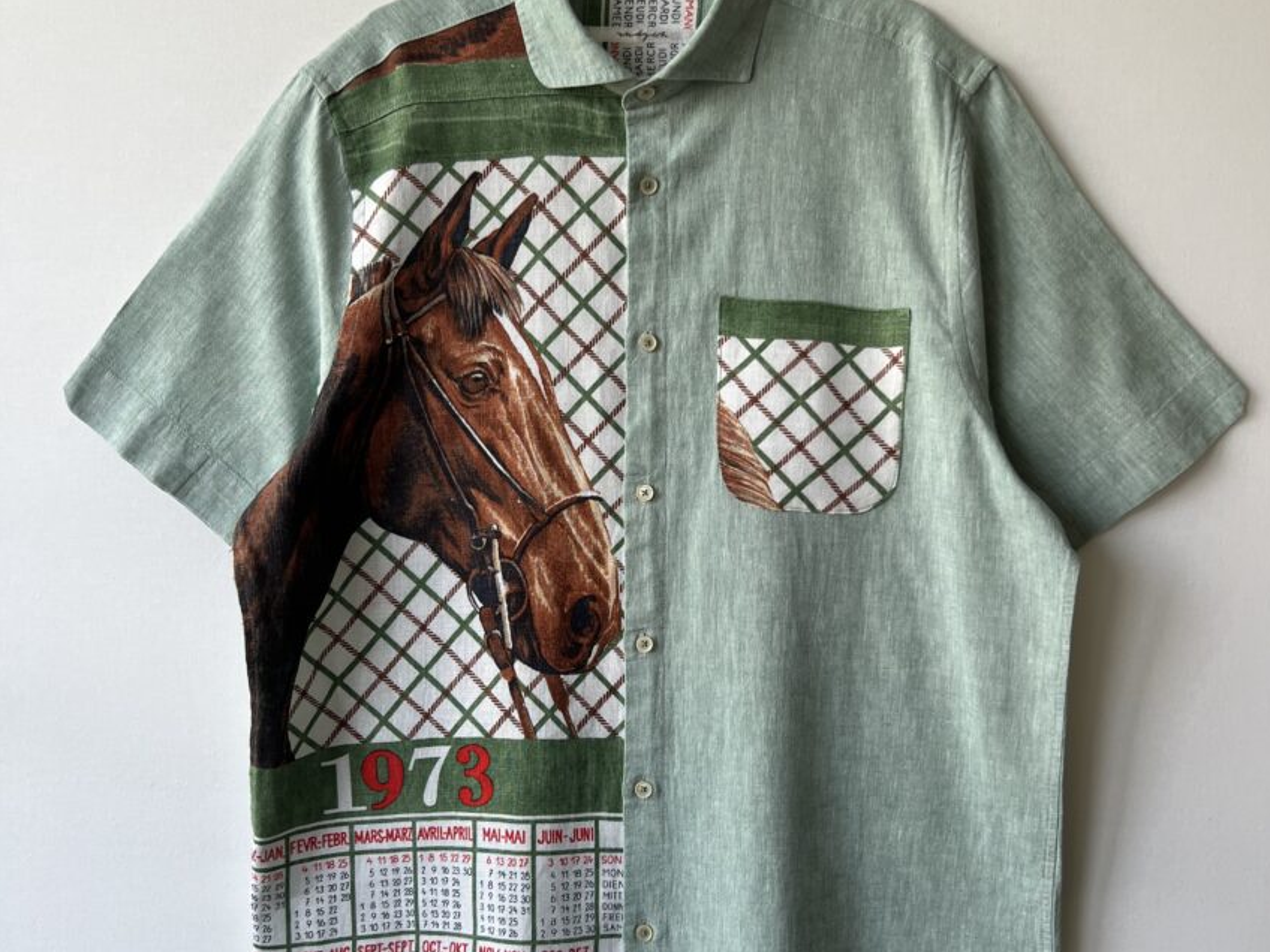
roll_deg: +1.0
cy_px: 513
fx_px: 1284
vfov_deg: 40.7
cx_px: 636
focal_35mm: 35
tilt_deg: -14.0
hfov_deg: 52.6
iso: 80
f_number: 1.5
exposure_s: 1/121
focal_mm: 5.7
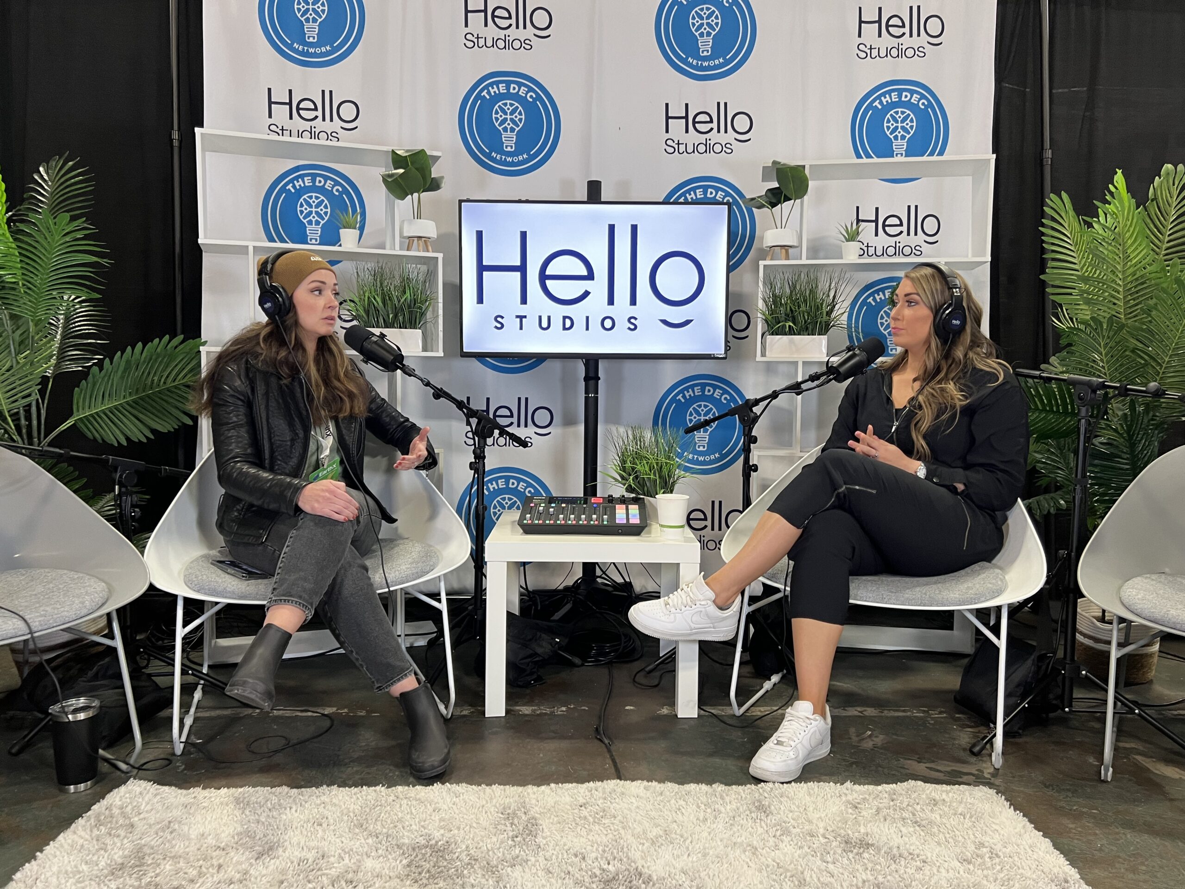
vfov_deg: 53.1
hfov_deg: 67.3
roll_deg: +0.5
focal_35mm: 26
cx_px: 592
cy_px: 444
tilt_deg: -3.7
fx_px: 890
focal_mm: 5.7
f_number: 1.5
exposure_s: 1/60
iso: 160
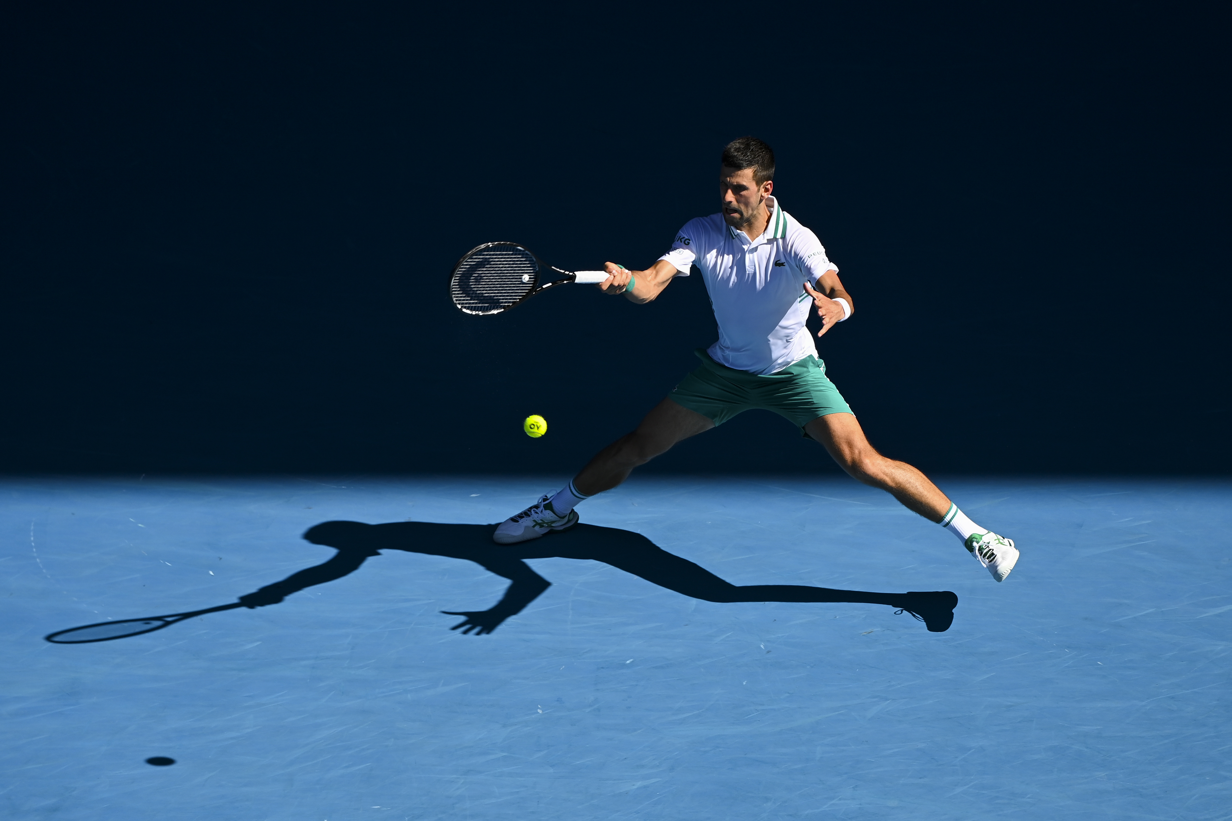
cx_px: 616
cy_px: 410
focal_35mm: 380
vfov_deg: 3.6
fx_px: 13003
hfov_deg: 5.4
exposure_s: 1/2000
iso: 250
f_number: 5
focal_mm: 380
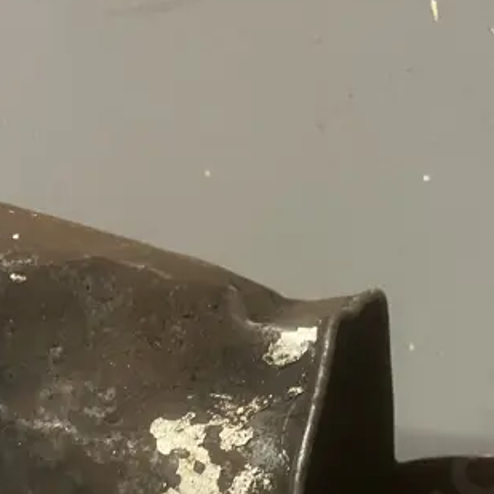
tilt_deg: -26.9
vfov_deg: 19.5
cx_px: 353
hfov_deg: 21.0
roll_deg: +2.0
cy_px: 643
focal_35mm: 82
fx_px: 1324
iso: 100
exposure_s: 1/50
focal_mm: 3.99
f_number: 1.8
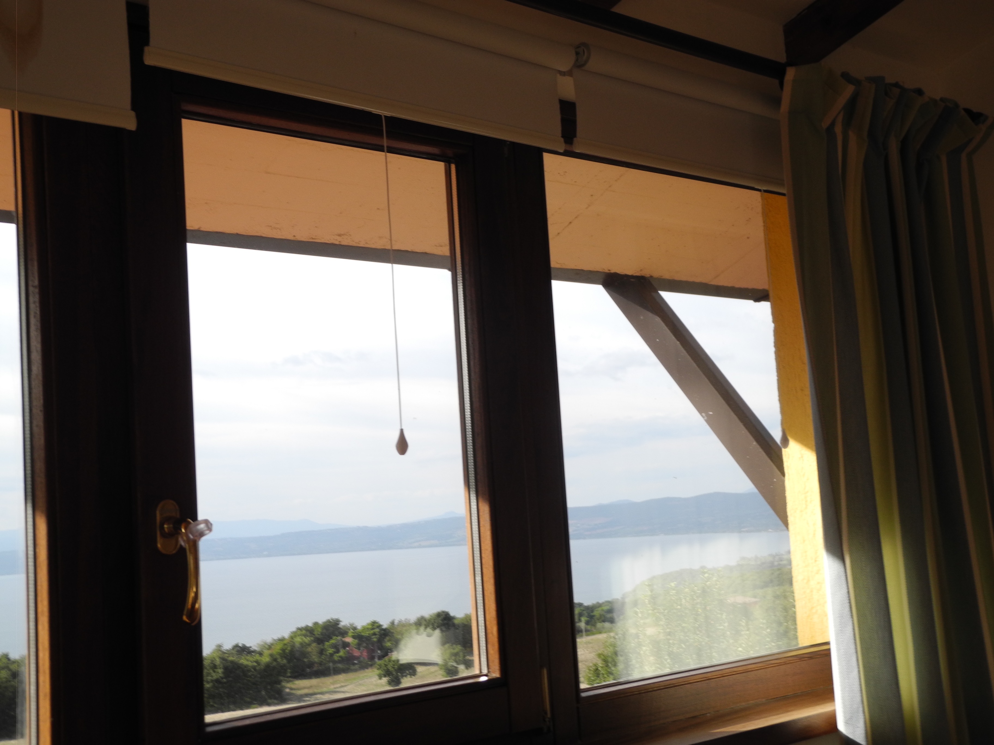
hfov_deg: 38.2
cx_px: 497
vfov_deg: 29.1
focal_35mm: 50
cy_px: 372
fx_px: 1436
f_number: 3.5
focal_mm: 10.7
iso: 100
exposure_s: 1/443
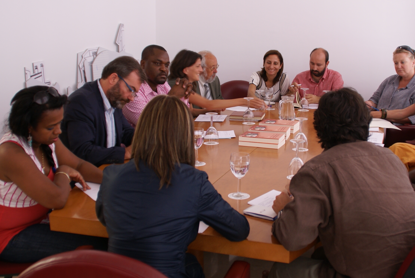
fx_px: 542
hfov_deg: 41.7
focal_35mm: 47
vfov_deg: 28.7
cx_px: 244
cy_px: 140
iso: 100
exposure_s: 1/30
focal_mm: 18
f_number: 4
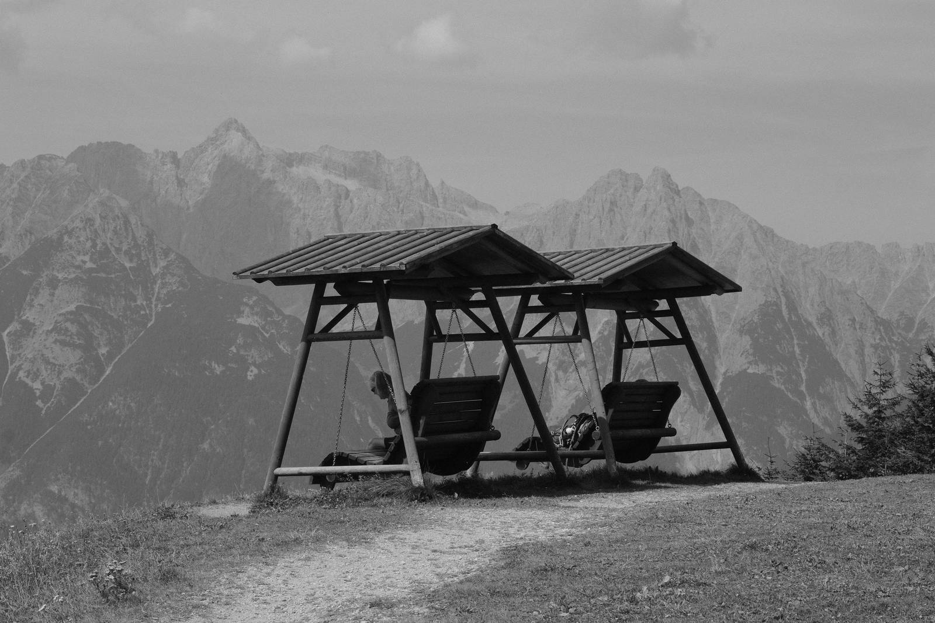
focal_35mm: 85
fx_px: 2208
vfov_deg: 16.1
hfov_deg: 23.9
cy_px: 312
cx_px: 468
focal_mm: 56.5
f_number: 11
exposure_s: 1/680
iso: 640
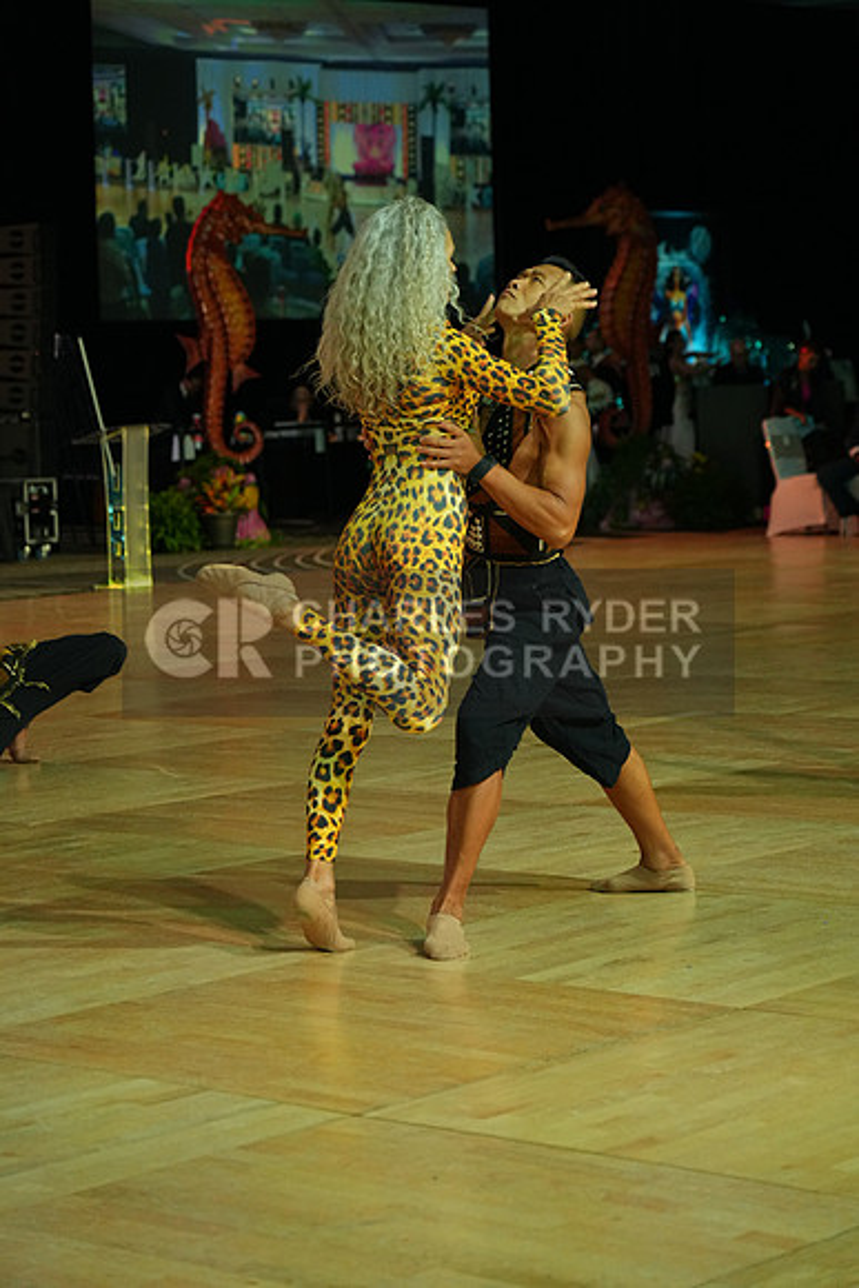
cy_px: 644
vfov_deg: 22.9
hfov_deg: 15.4
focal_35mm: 89
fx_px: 3183
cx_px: 430
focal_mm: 89
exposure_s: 1/400
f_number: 4
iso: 2500
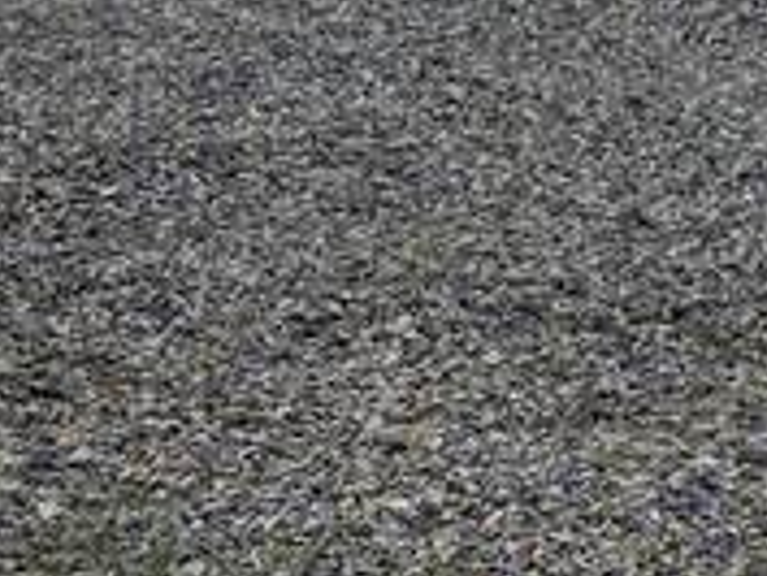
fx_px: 3681
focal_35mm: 166
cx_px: 1235
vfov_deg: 8.3
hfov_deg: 11.3
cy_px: -732
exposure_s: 1/3211
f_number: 1.7
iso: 80
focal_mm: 6.3
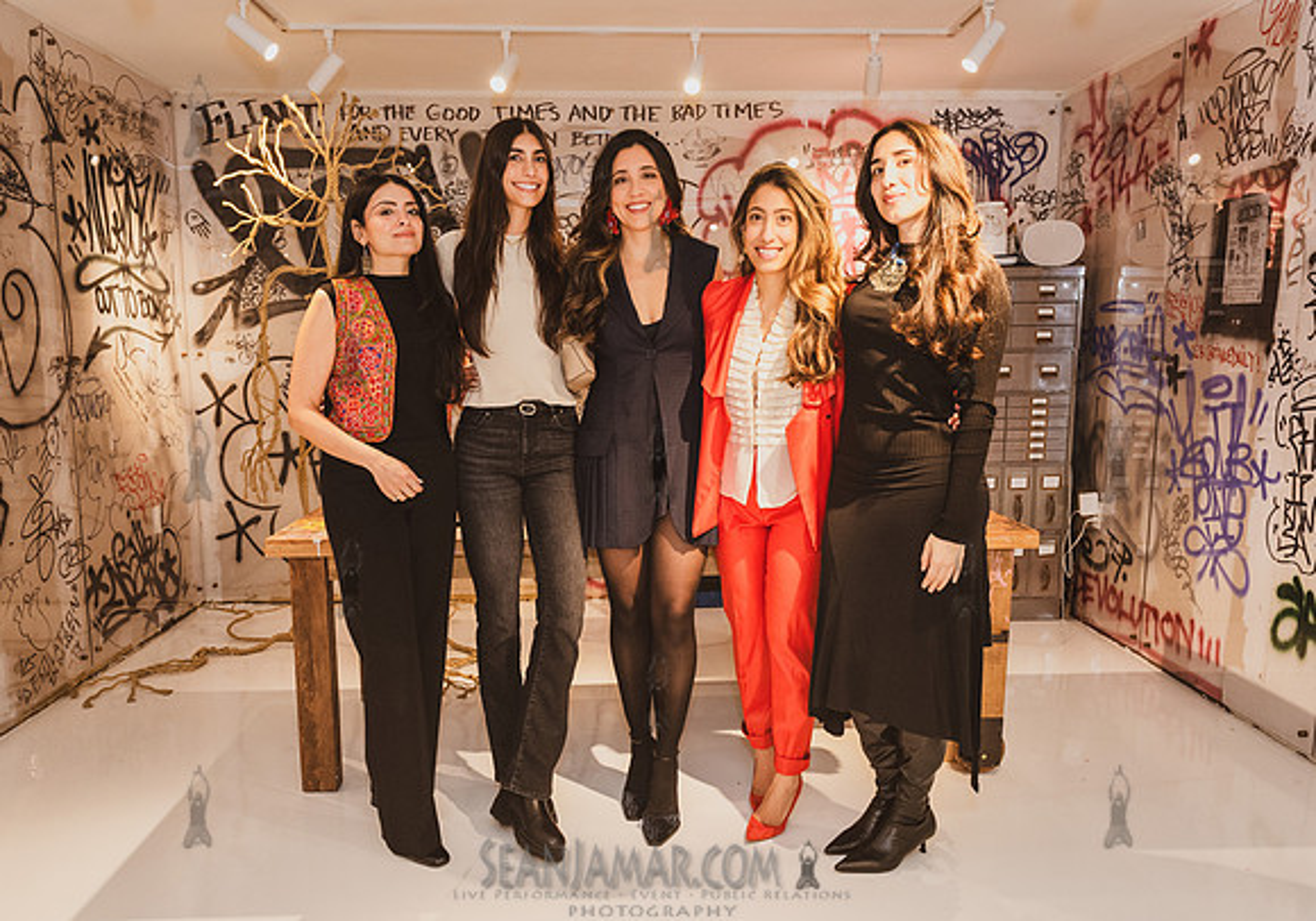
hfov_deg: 65.3
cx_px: 636
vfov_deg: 48.3
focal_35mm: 28
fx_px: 1027
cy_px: 492
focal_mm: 24
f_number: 4
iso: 1600
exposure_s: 1/200
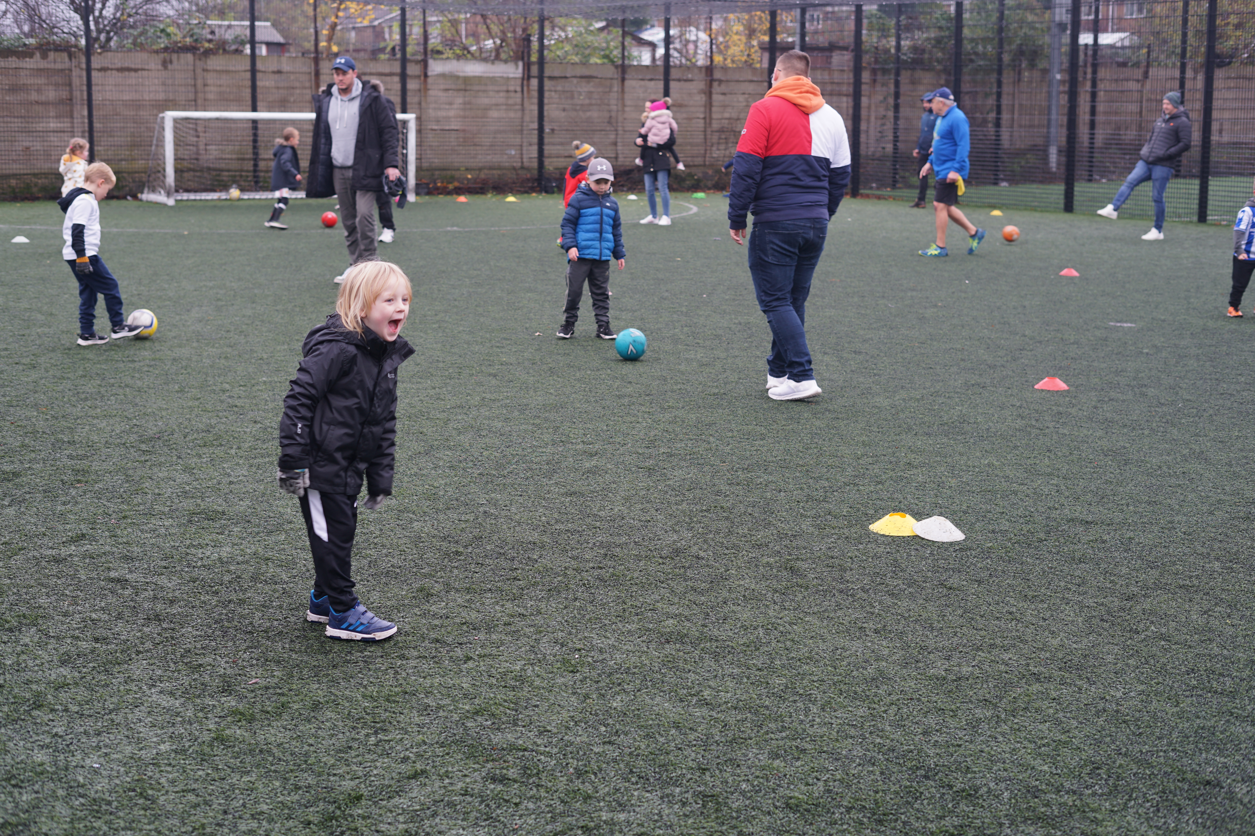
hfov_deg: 39.6
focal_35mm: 50
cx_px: 628
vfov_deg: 27.0
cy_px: 418
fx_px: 1743
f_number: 4
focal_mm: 50
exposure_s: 1/60
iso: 160
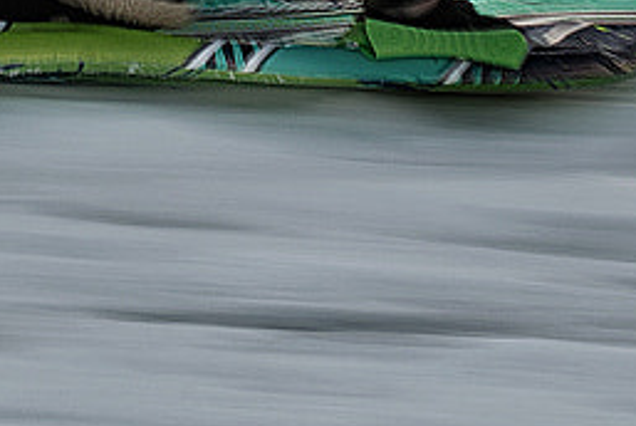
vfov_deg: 4.4
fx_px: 5500
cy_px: -428
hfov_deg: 6.6
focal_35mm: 311
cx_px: 277
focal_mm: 50
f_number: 16
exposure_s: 1/20
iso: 50
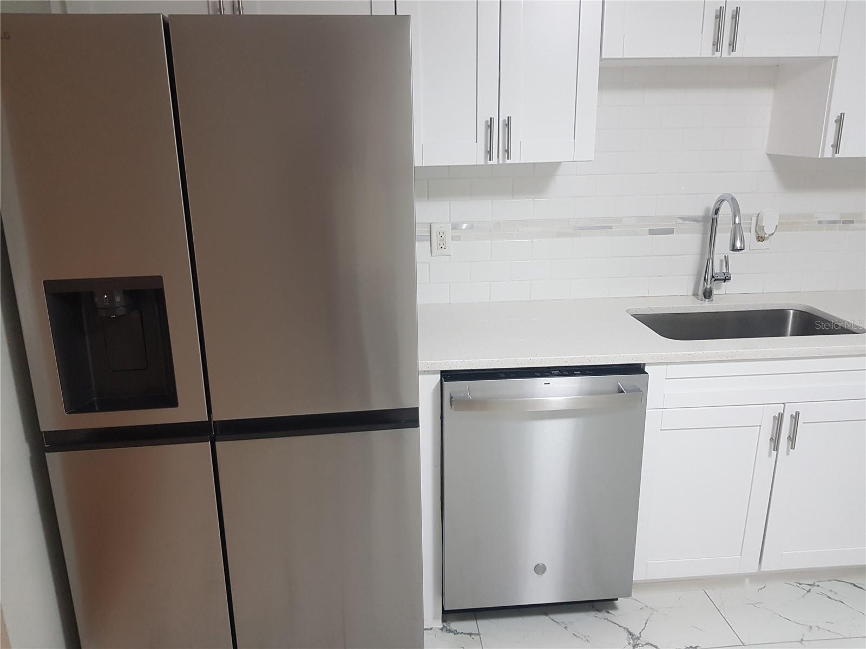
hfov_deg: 67.3
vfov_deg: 53.1
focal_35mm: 26
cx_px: 433
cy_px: 324
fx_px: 650
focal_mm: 4.3
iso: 200
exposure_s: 1/30
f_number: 1.7
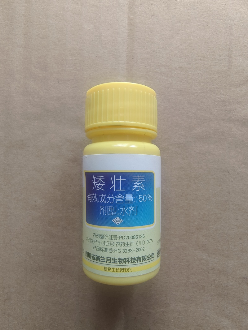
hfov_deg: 51.3
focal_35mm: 27
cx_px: 124
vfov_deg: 65.3
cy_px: 165
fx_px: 258
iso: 408
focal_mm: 2.28
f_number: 2
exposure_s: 1/100
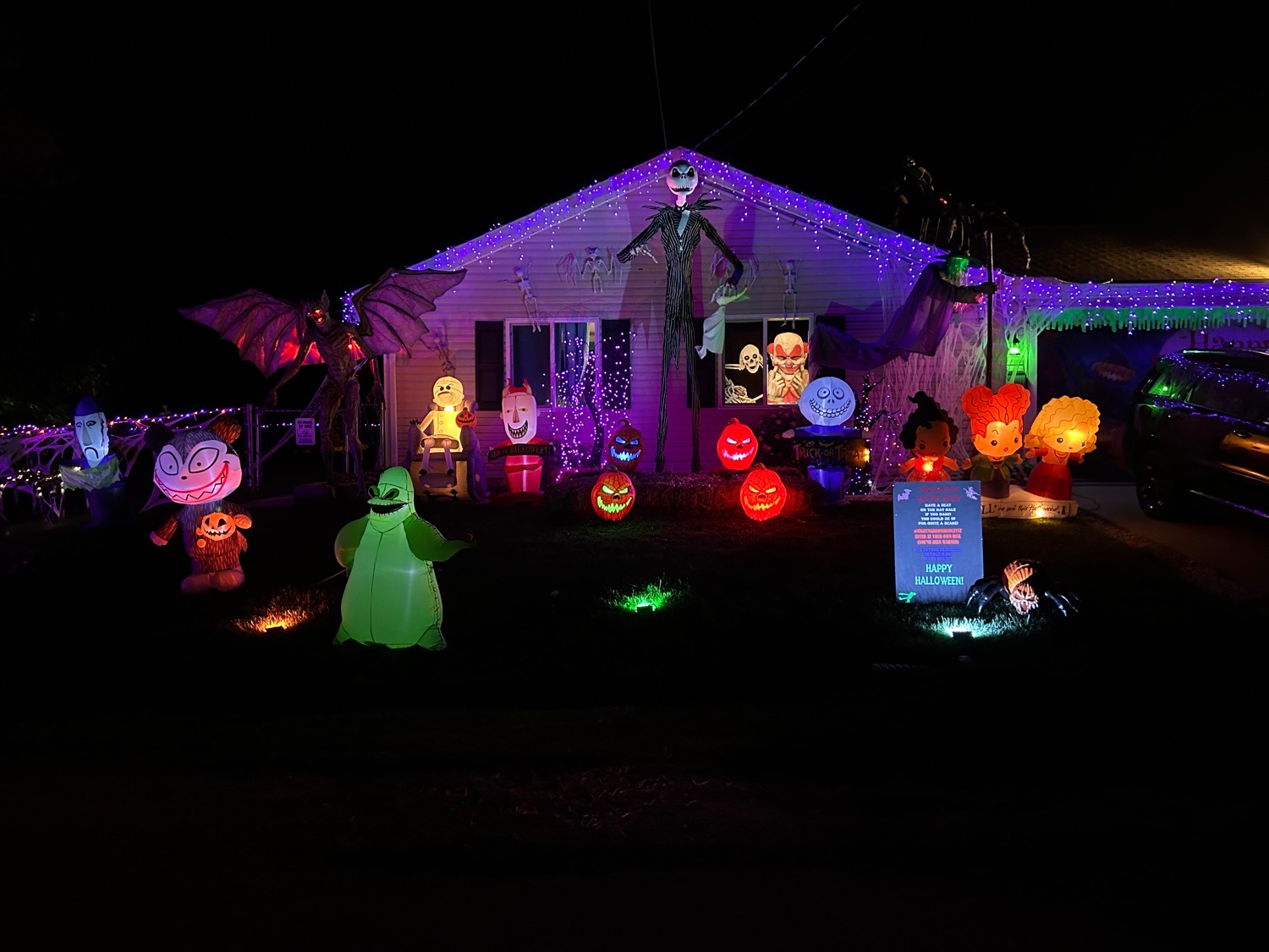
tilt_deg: -1.5
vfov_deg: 53.1
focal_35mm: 26
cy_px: 476
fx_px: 953
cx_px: 634
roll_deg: +0.0
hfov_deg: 67.3
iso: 800
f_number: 1.5
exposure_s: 1/30
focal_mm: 5.7
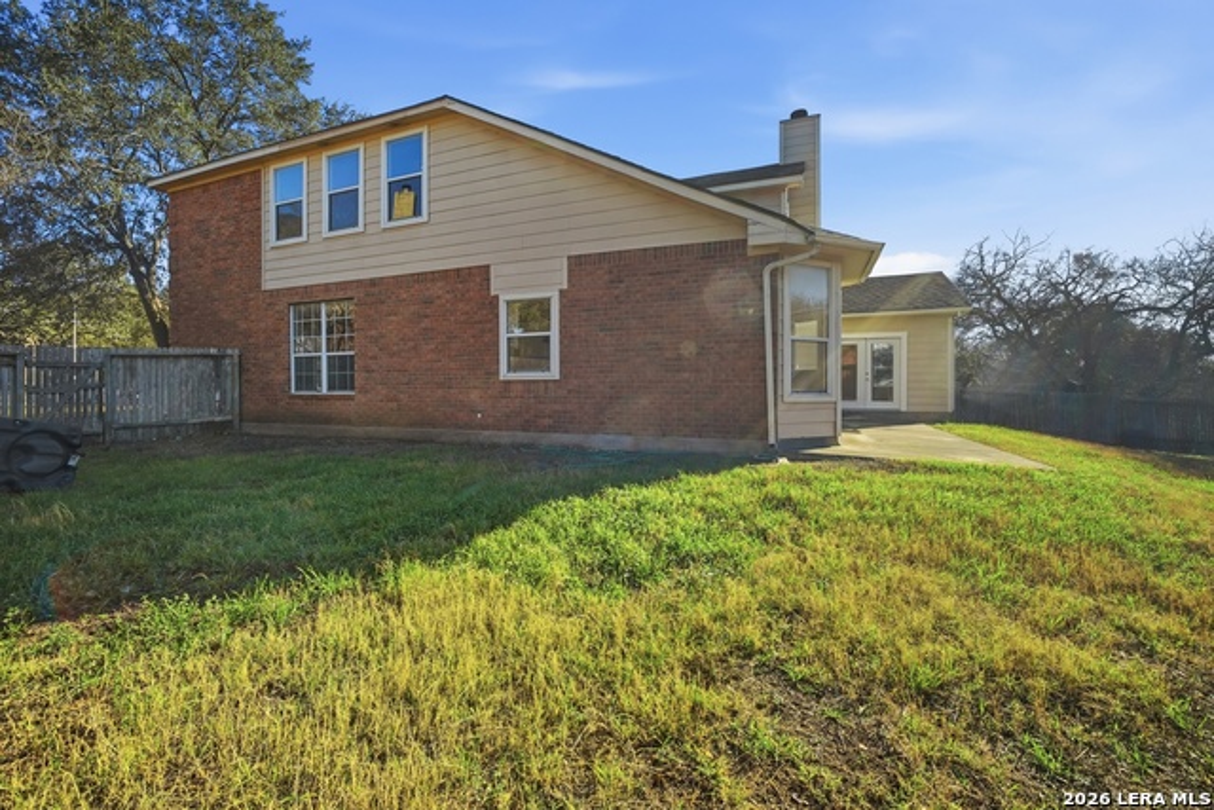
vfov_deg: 85.5
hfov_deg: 108.3
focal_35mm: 13
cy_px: 405
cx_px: 607
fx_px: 438
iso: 250
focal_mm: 9
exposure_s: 1/1250
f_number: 8
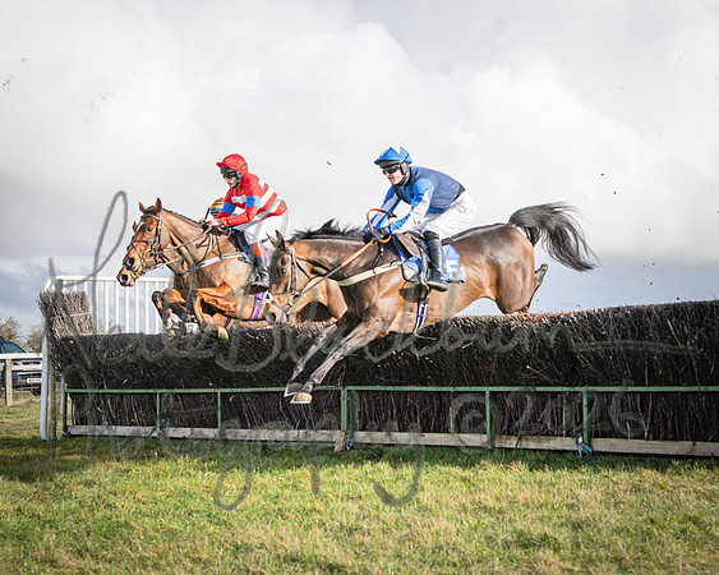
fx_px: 1610
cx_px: 361
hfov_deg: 25.2
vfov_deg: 20.2
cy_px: 212
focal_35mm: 76
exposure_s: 1/1250
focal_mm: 41
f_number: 4
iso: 200
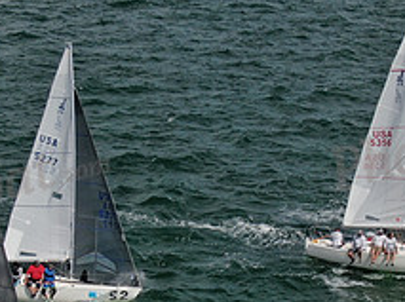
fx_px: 1530
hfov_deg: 15.1
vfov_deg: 11.2
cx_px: 222
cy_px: 276
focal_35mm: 131
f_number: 3.8
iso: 100
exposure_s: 1/1600
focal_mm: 8.6
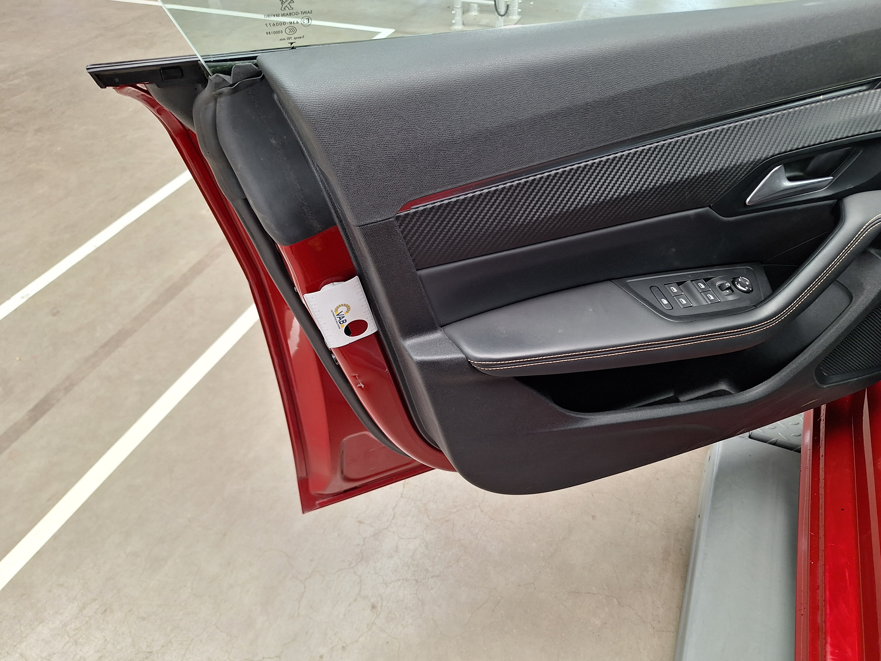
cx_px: 440
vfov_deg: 58.9
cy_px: 330
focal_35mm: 23
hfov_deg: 73.9
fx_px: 585
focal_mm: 5.54
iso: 64
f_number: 1.8
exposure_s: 1/50
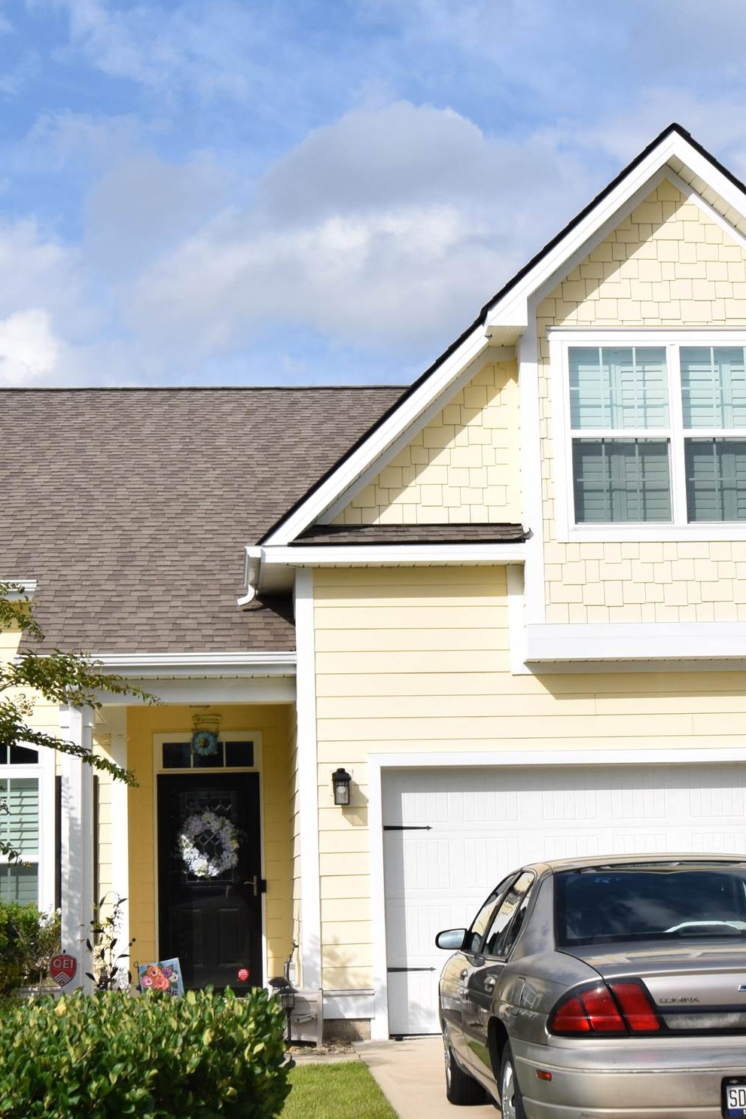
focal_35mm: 62
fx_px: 1927
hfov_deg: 21.9
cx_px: 377
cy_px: 623
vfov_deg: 32.3
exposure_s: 1/400
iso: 200
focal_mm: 20
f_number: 10
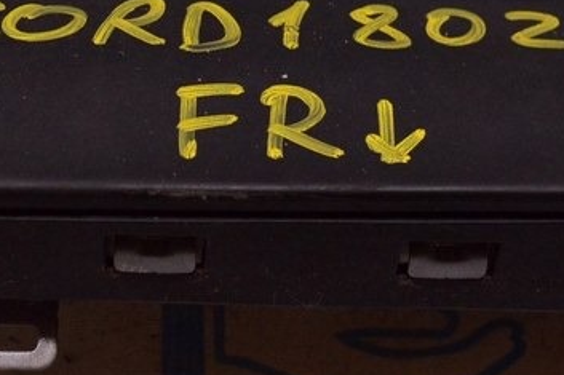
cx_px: 224
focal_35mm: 87
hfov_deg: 23.4
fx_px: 1362
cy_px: 197
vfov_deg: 15.7
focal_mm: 20
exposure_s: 1/400
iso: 1600
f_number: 4
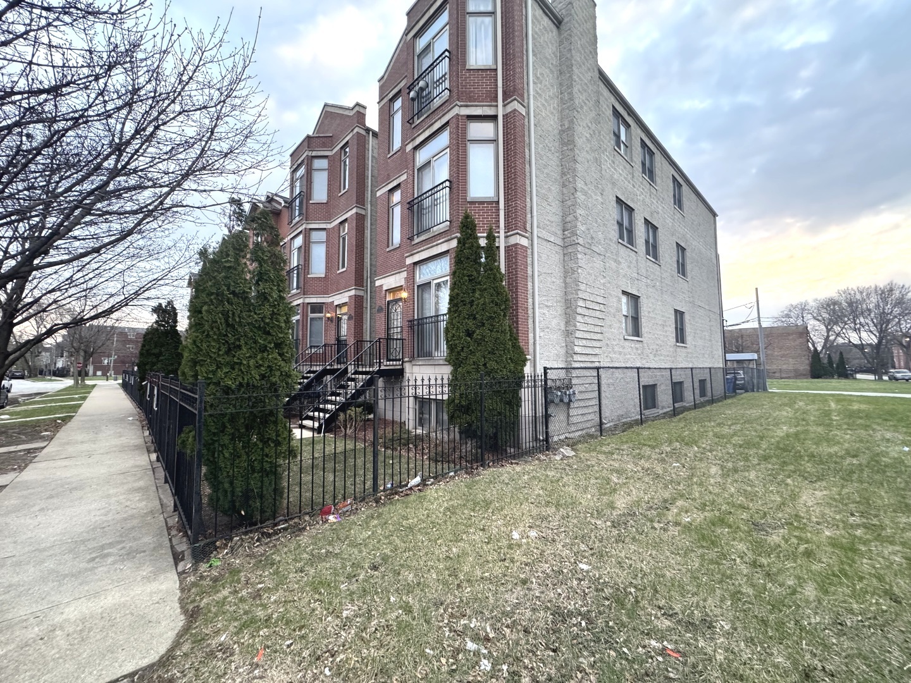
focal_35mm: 14
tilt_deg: +3.2
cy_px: 342
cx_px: 456
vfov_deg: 85.7
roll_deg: +0.4
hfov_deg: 102.1
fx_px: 368
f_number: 2.2
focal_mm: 2.22
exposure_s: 1/74
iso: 320
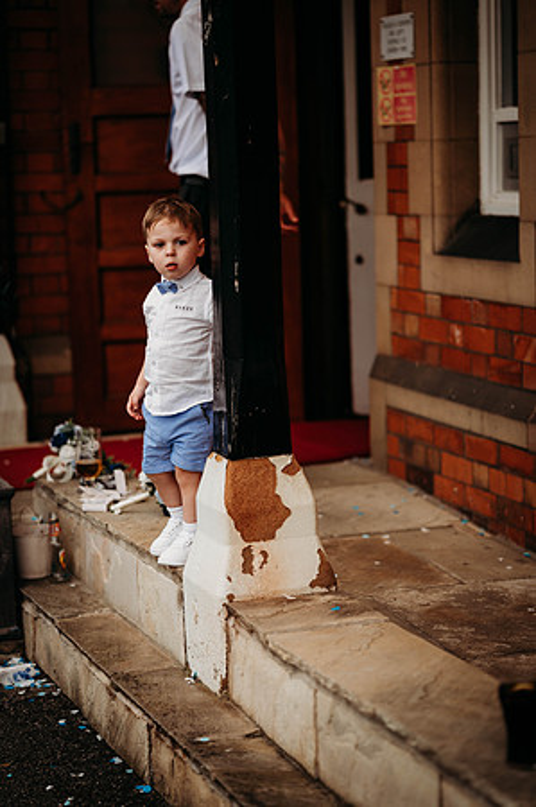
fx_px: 1903
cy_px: 404
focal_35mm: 85
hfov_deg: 16.0
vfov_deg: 23.9
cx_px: 268
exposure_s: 1/640
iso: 100
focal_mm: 85
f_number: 1.8
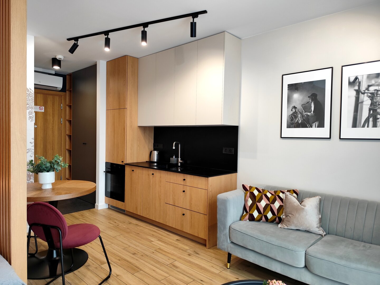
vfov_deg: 58.9
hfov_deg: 73.9
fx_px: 252
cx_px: 190
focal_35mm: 23
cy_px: 142
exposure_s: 1/100
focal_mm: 6.19
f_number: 1.65
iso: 500
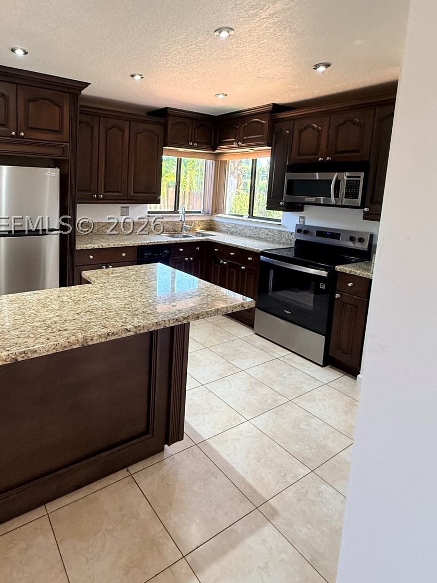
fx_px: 337
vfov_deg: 80.5
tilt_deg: -7.1
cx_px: 134
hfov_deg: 63.7
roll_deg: -2.4
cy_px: 225
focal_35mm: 20
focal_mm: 2.22
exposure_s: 1/120
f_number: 2.2
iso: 250
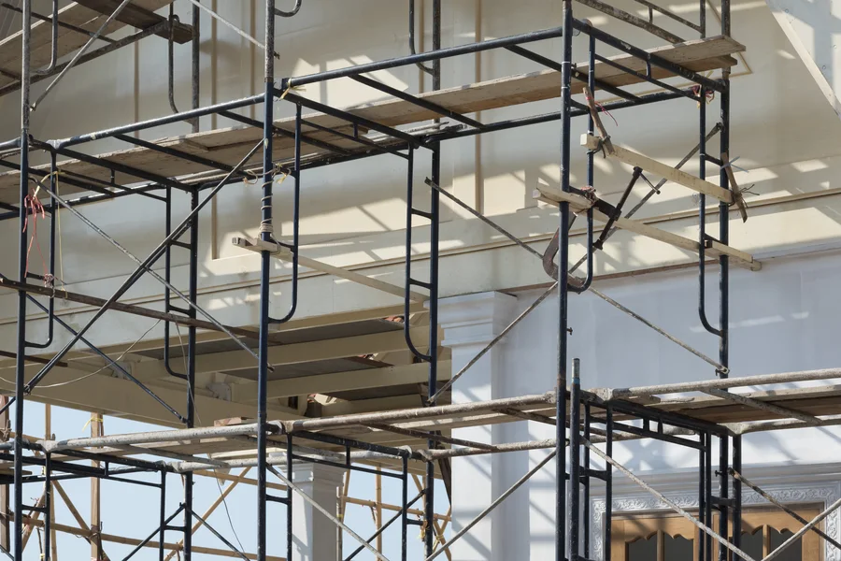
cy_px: 280
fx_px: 2102
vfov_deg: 15.2
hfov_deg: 22.6
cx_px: 420
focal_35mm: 90
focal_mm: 60
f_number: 11
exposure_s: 1/250
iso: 200
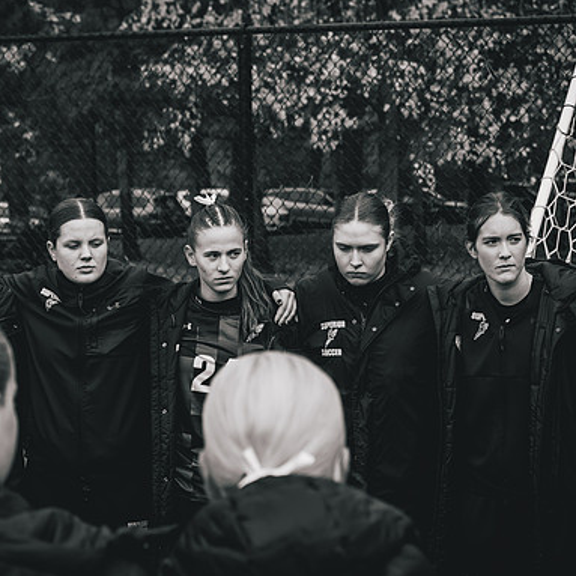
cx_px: 242
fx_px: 1939
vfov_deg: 16.9
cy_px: 286
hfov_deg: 16.9
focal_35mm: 103
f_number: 6.3
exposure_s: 1/1000
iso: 800
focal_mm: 80
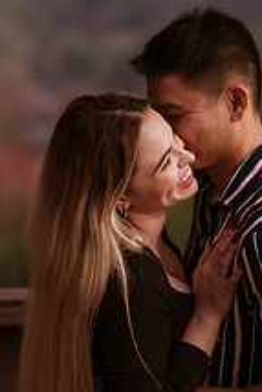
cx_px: 156
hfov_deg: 11.3
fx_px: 1330
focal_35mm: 122
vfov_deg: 16.8
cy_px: 163
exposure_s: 1/500
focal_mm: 58
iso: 1250
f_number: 1.4
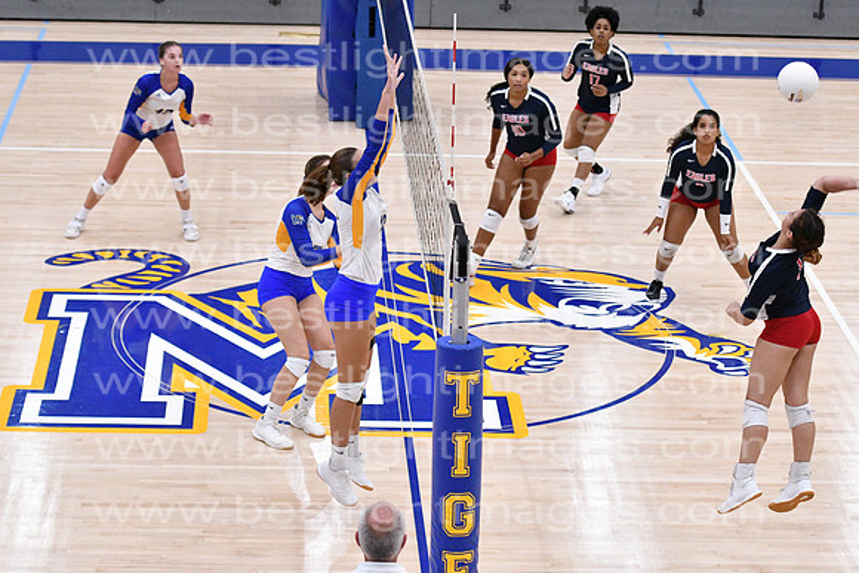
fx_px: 2506
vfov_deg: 13.0
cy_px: 286
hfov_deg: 19.5
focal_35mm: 105
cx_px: 430
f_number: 3.2
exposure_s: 1/1000
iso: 6400
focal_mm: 70
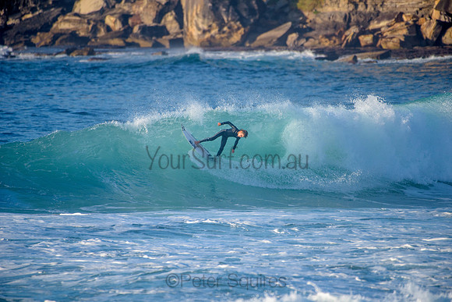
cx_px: 226
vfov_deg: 2.8
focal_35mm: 500
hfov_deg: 4.1
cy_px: 151
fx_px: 6279
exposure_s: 1/2000
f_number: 5.6
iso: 360
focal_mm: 500
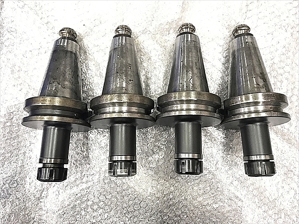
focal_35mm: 28
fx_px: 242
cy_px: 112
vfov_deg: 49.7
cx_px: 150
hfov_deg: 63.4
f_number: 1.8
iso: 64
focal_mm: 3.99
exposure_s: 1/15
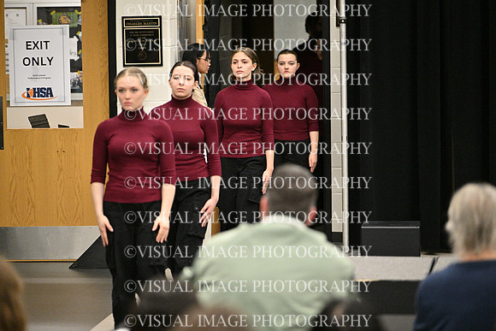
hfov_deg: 13.7
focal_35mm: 150
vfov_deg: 9.2
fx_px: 2067
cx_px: 248
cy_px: 166
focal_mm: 150
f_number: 2.8
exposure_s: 1/640
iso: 6400
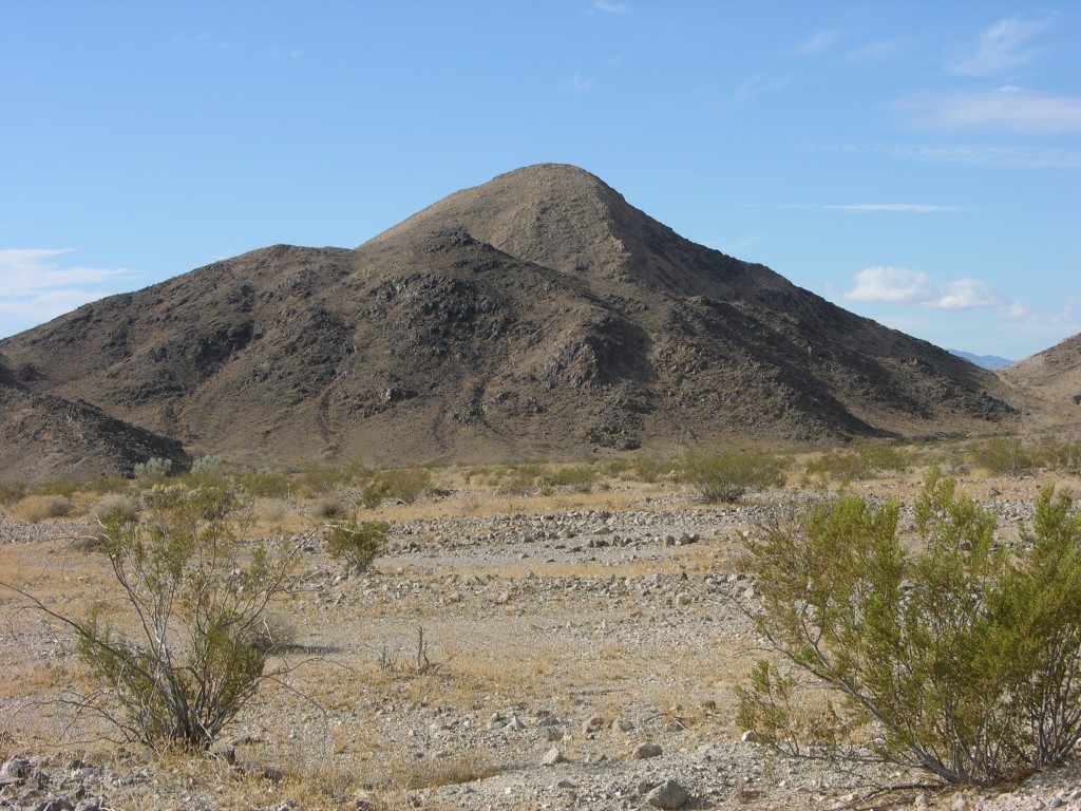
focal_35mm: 78
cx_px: 540
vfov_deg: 18.9
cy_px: 406
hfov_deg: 25.0
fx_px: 2436
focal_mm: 19.9
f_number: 6.1
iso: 50
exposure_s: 1/287
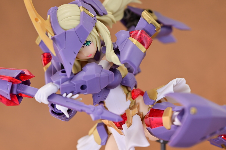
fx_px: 471
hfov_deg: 27.0
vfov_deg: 18.2
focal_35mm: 75
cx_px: 113
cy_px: 75
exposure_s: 1.6
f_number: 6.3
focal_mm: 50
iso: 100
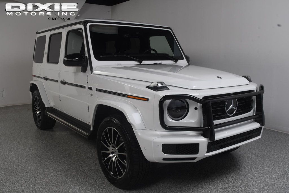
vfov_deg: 39.9
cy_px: 96
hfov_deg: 57.2
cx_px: 144
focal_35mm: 33
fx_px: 265
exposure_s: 1/160
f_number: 13
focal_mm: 22
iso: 100
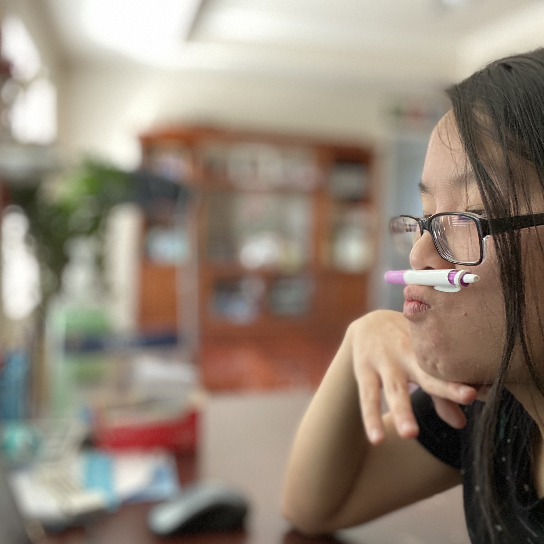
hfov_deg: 46.0
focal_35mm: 36
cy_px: 269
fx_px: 640
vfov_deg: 46.0
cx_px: 295
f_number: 2.2
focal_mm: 2.71
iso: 400
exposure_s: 1/40
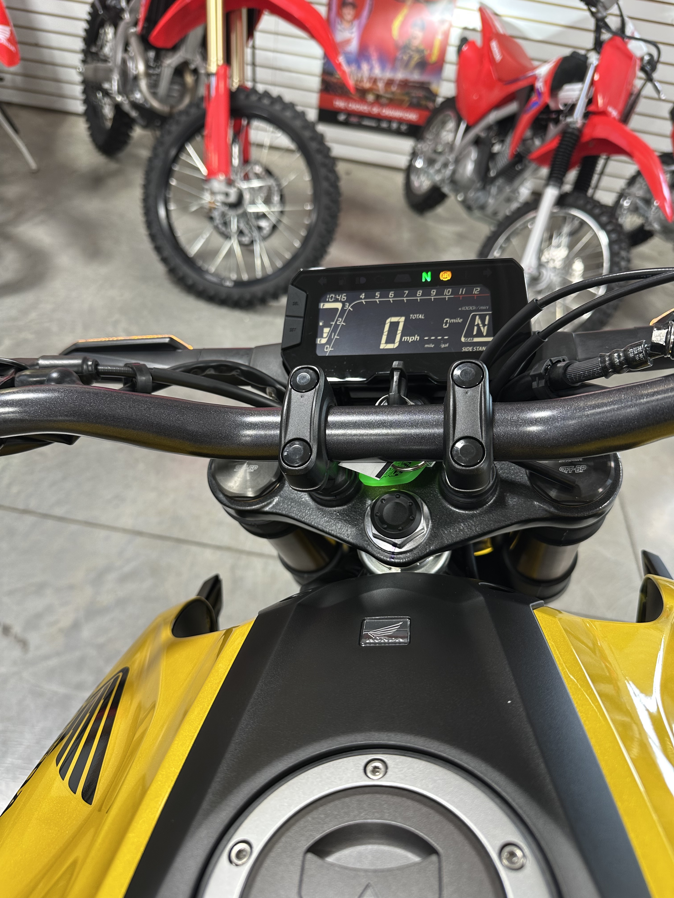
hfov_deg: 56.8
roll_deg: -9.4
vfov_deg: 71.6
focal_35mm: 24
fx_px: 623
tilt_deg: -40.6
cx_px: 337
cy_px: 449
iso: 125
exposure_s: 1/60
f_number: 1.78
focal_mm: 6.86
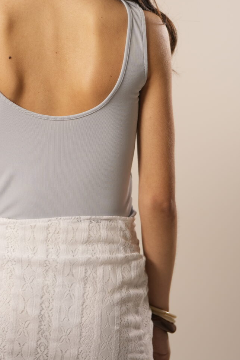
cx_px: 51
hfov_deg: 14.6
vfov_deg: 21.7
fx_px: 930
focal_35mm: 93
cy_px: 90
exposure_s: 1/100
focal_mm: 50
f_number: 3.2
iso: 400
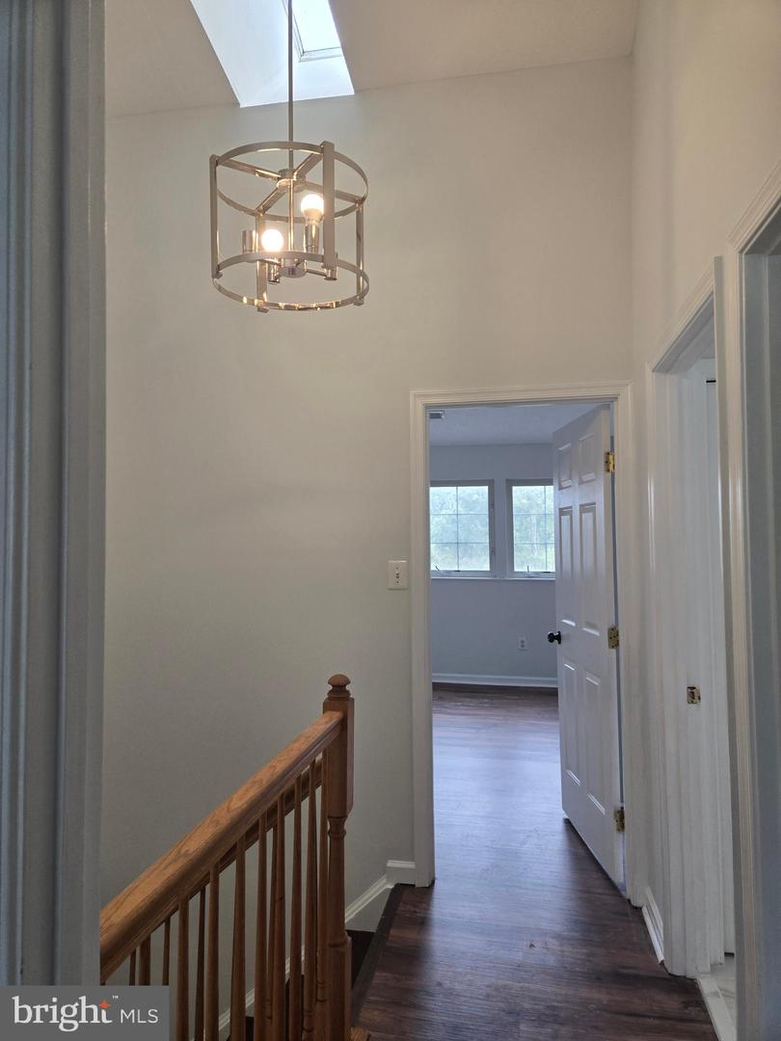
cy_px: 520
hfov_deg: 58.9
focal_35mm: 23
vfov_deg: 73.9
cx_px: 390
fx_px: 692
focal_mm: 5.4
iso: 80
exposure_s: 1/120
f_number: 1.8
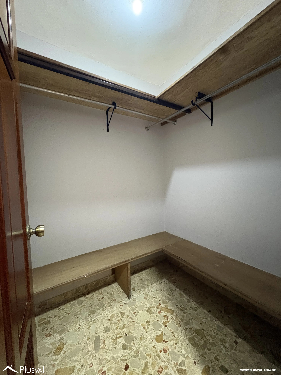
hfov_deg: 85.7
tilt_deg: -1.3
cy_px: 188
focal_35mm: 14
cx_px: 140
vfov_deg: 102.1
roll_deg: +1.6
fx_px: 152
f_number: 2.2
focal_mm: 2.22
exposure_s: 1/30
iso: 800
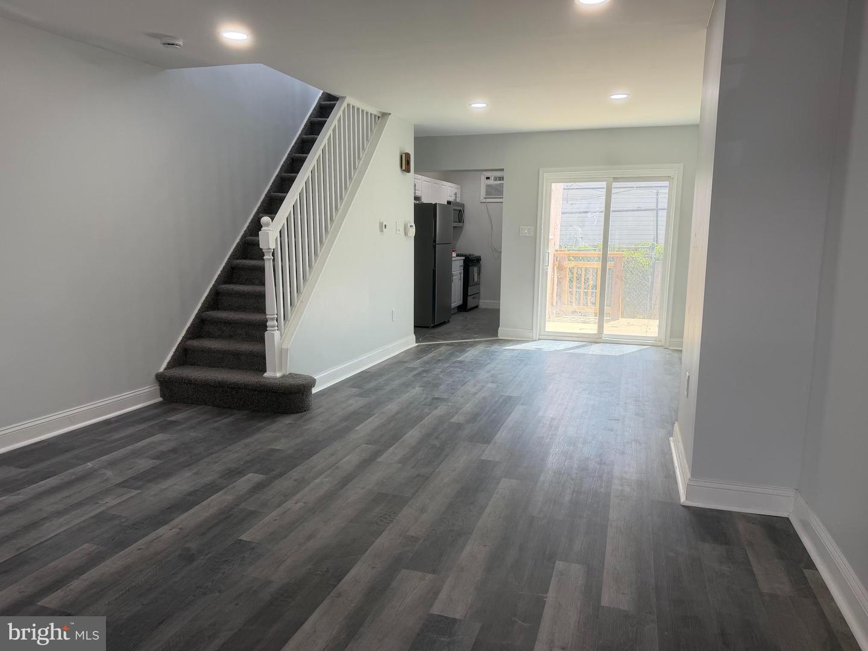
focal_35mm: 24
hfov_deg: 71.6
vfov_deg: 56.8
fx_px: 602
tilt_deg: -9.5
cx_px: 434
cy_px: 326
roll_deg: +0.1
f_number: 1.78
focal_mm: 6.76
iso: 80
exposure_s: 1/317
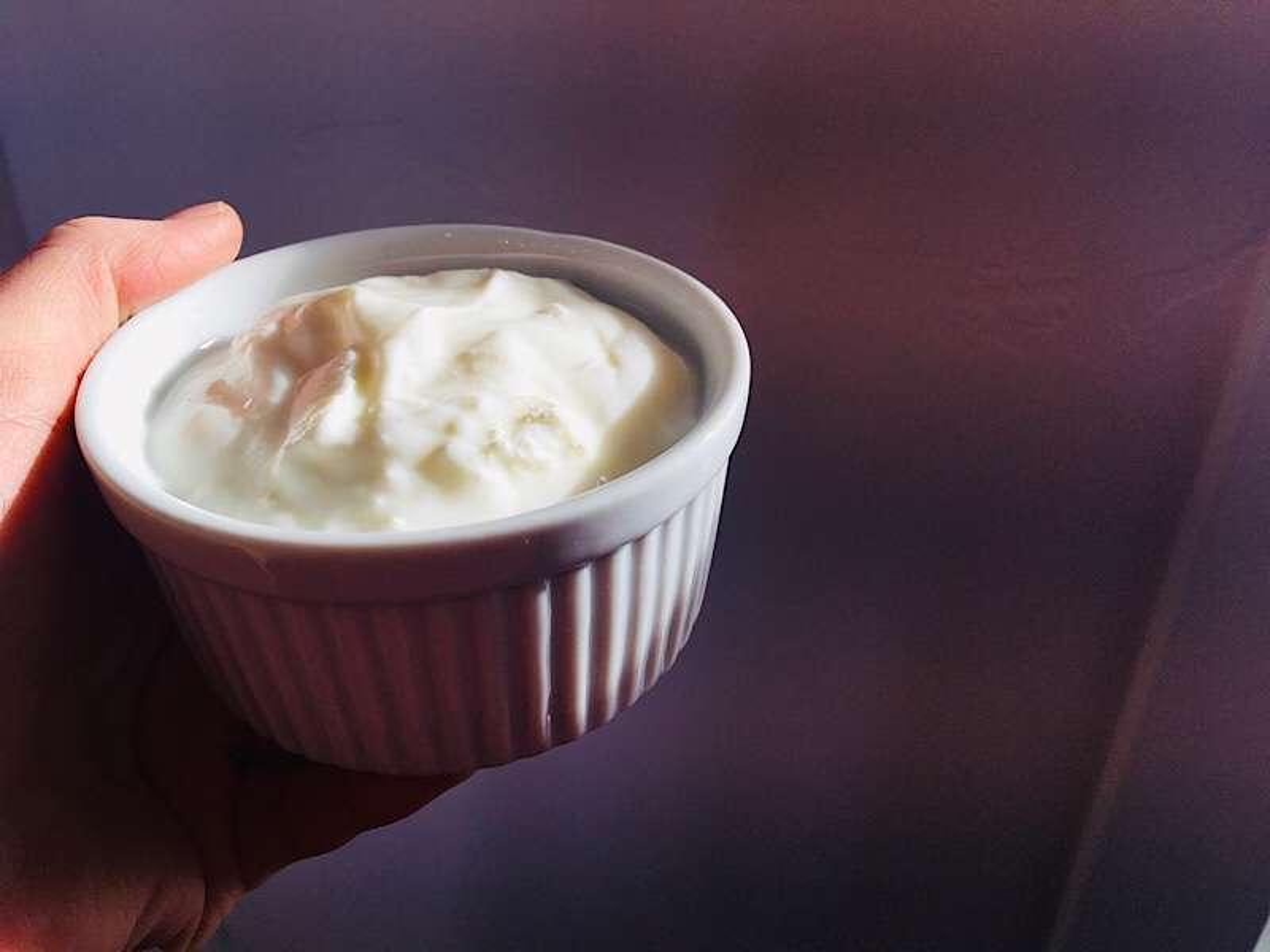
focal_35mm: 29
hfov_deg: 61.7
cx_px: 635
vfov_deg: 48.2
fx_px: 1064
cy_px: 476
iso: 25
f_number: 2.2
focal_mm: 4.15
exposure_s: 1/204
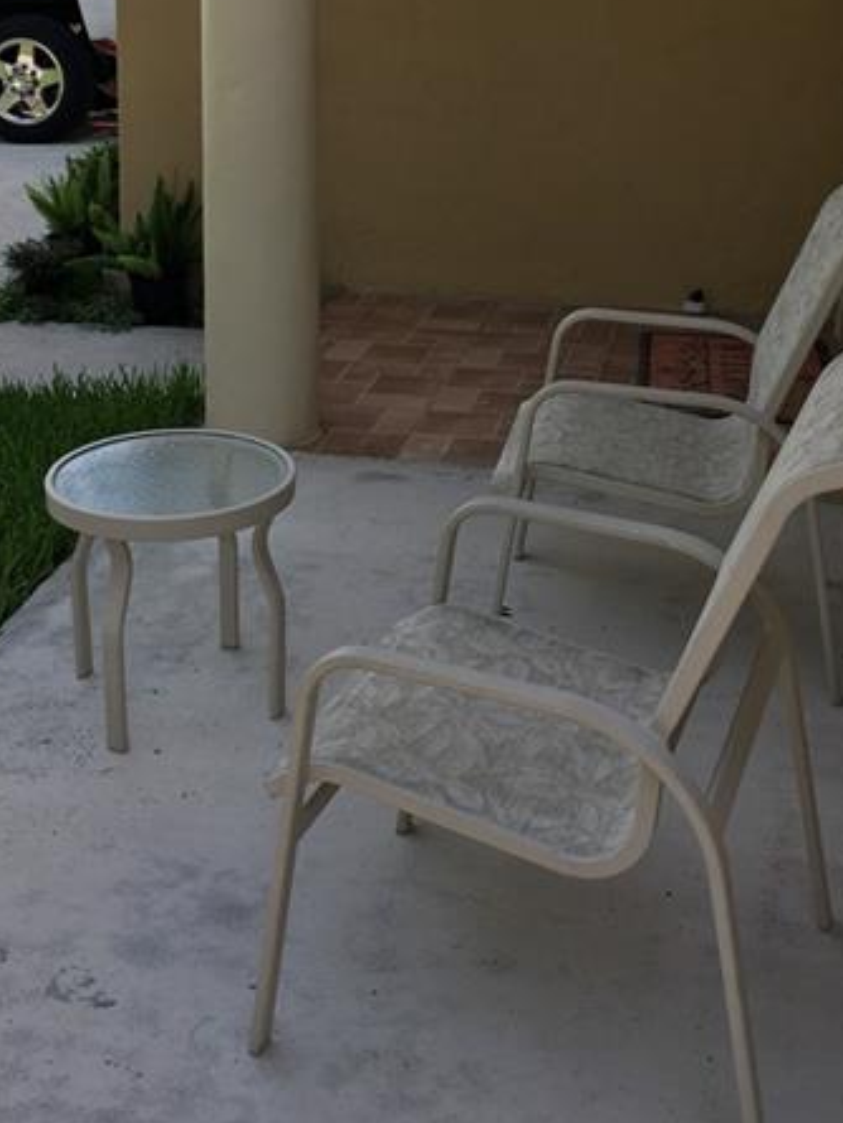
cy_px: 242
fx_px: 1623
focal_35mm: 50
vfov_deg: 37.0
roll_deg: -0.7
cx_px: 416
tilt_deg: -11.0
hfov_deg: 29.1
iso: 25
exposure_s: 1/458
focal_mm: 4.15
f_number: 2.2
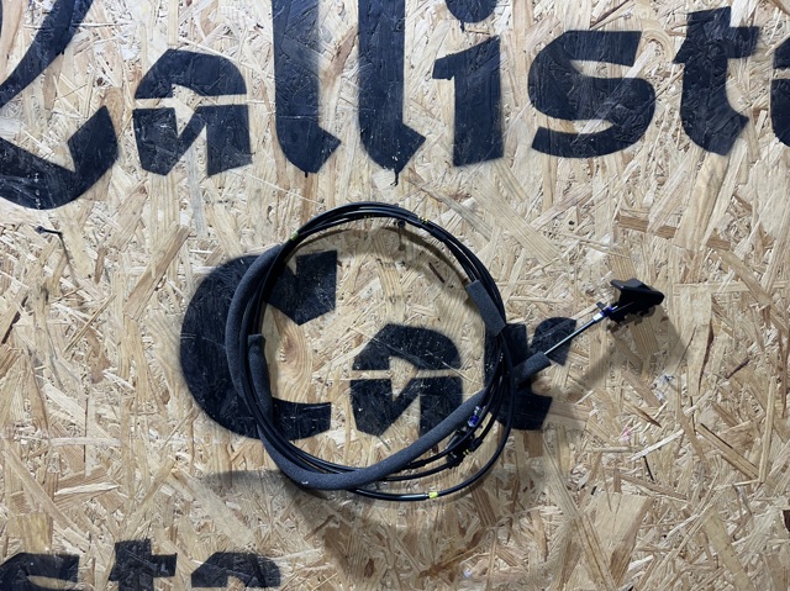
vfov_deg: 56.8
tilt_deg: -7.9
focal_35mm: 24
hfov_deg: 71.6
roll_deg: +1.4
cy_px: 296
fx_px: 547
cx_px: 395
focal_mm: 6.86
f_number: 1.78
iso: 160
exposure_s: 1/100
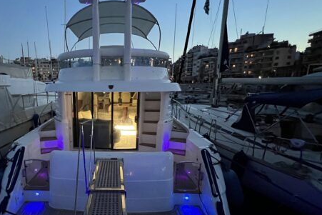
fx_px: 206
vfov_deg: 54.3
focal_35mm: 23
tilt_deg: -13.5
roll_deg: +1.0
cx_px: 106
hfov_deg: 73.7
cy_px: 139
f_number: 1.8
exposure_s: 1/31
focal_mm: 1.57
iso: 1250
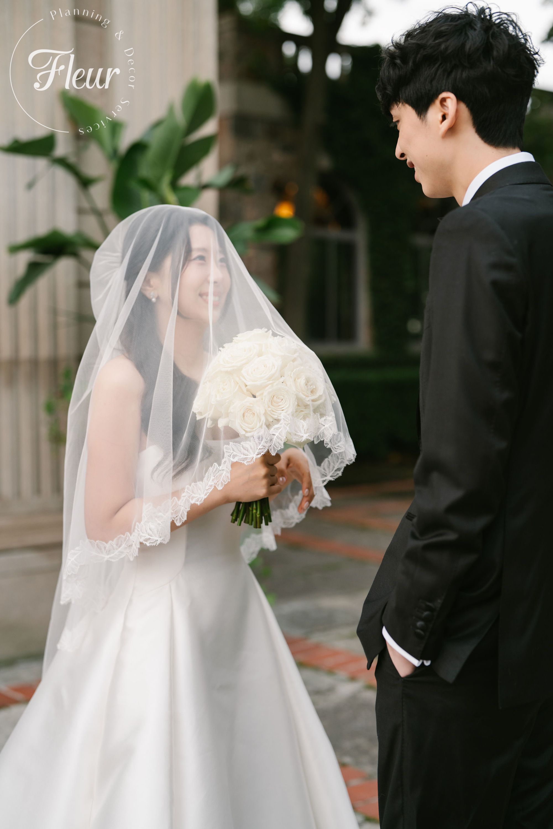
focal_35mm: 50
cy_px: 414
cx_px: 276
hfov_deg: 27.0
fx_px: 1152
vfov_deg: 39.6
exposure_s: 1/400
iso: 250
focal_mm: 50
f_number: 2
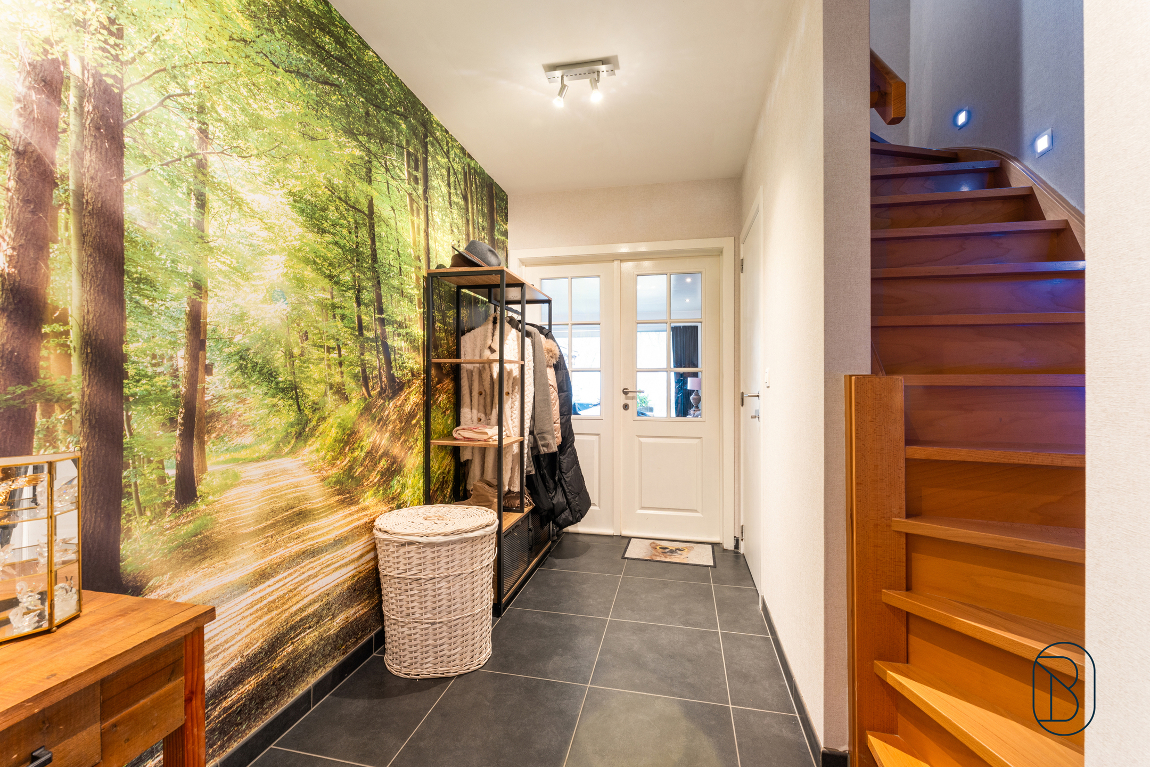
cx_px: 575
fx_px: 473
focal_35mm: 15
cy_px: 384
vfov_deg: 78.1
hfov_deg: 101.1
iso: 250
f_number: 11
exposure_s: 1/2.5
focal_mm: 14.8
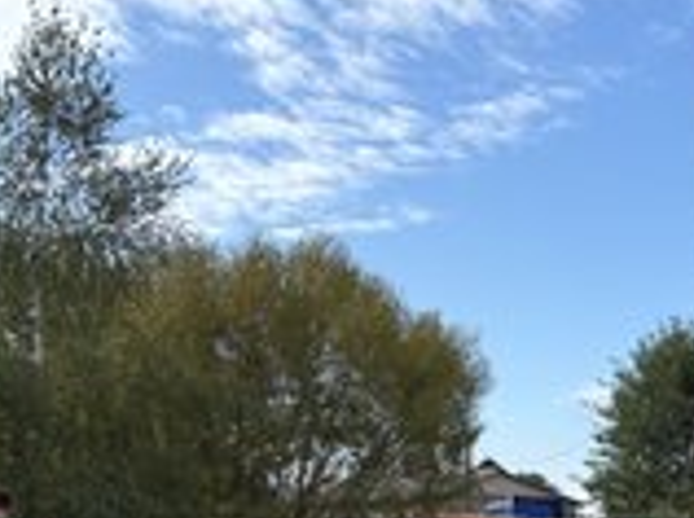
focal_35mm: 66
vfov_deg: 20.8
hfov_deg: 26.7
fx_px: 1321
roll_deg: -0.3
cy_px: 615
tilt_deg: -2.6
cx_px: 795
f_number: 1.6
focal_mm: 5.96
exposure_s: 1/1912
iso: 50
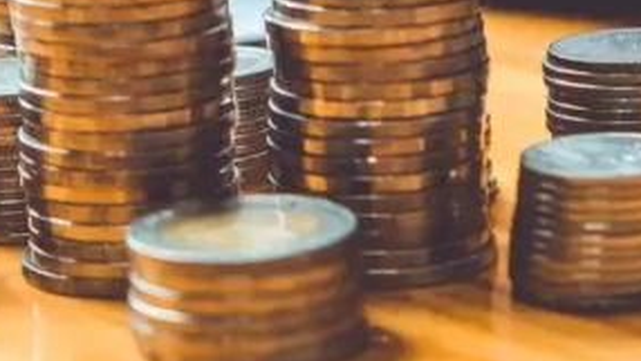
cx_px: 184
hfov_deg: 10.8
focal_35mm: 199
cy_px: -340
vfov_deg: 6.0
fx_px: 3383
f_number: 3.6
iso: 250
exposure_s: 1/400
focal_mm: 35
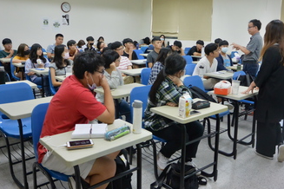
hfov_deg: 57.1
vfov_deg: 39.8
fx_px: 260
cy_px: 77
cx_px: 156
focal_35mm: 33
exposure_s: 1/200
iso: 1600
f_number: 3.5
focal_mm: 10
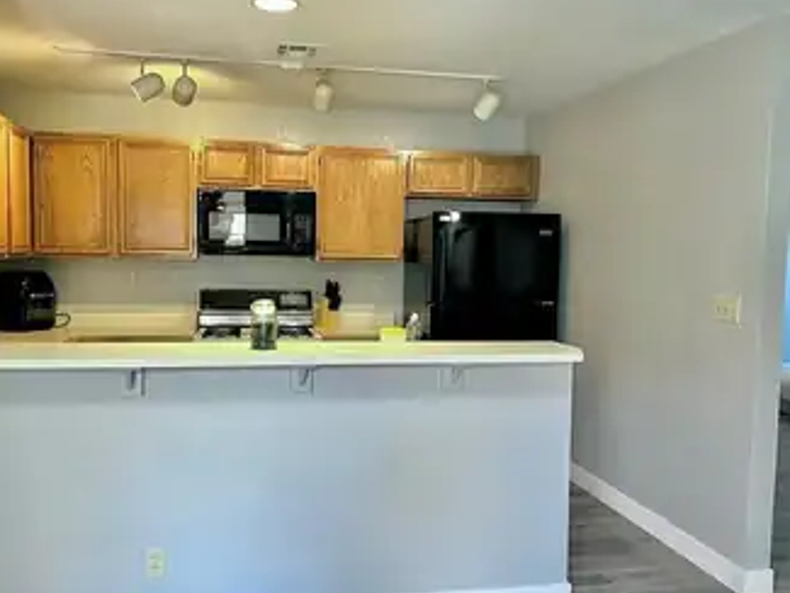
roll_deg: -0.6
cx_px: 365
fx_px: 731
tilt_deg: -4.3
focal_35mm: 32
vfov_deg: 44.2
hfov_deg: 56.7
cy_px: 296
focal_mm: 5.7
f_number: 1.5
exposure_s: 1/60
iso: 80
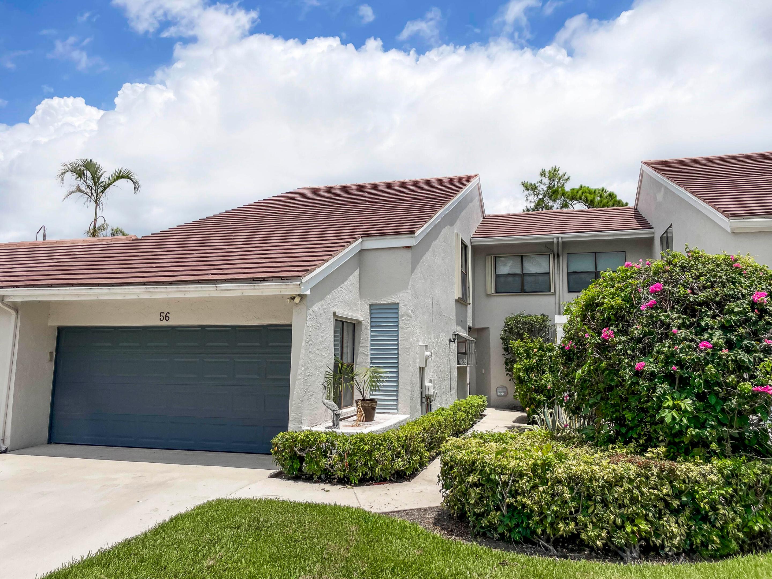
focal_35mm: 26
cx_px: 386
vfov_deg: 53.1
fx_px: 580
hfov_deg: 67.3
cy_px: 290
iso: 32
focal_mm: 4.2
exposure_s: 1/7300
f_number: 1.6
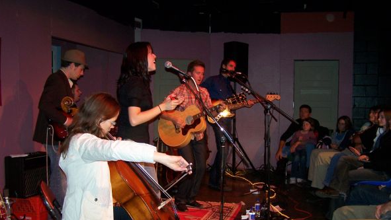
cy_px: 137
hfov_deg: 48.3
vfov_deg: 28.3
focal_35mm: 42
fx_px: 436
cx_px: 193
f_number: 2.8
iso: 160
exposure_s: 1/60
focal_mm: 6.3
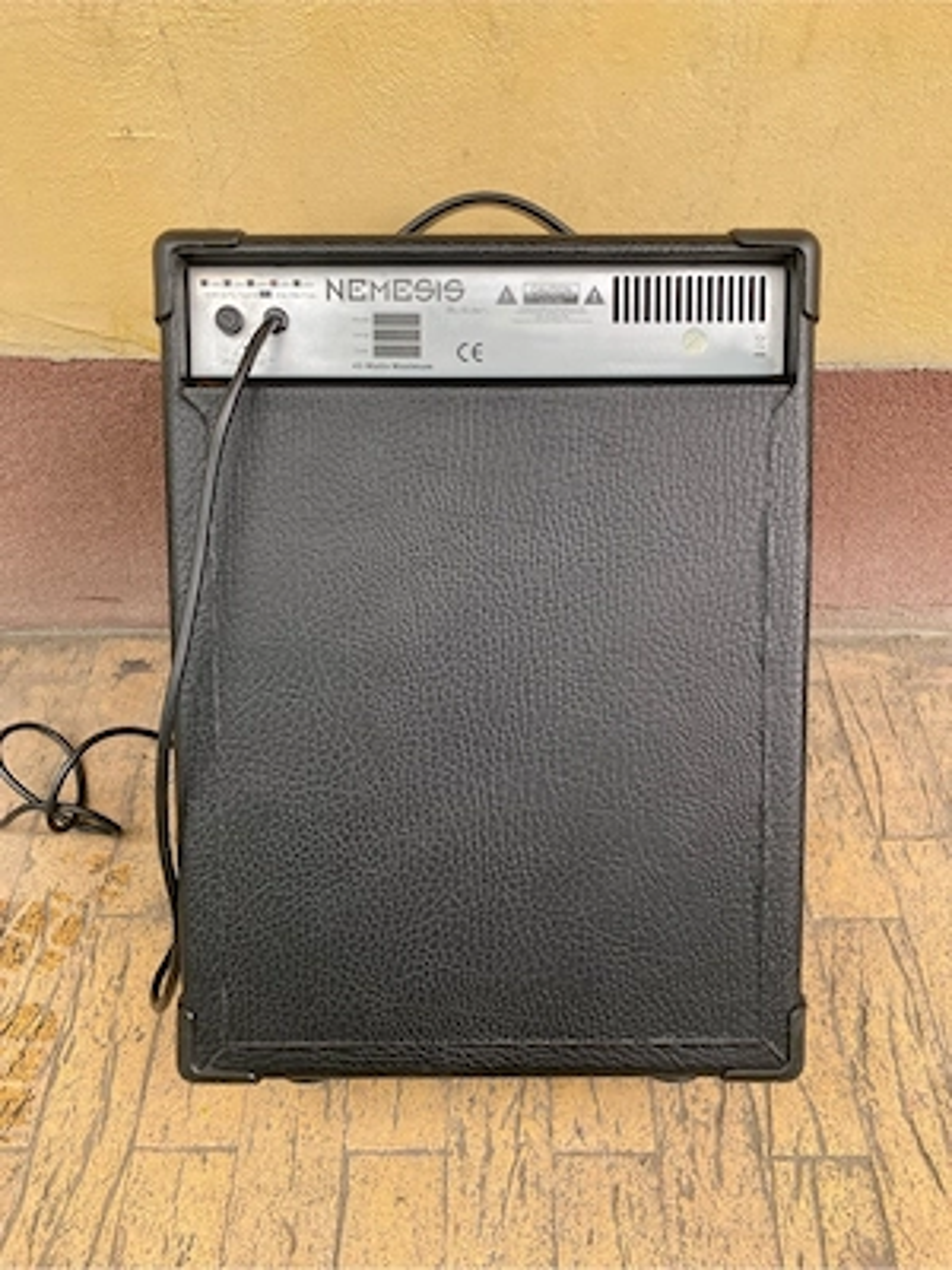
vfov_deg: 67.3
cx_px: 476
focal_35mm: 26
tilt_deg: -46.4
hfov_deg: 53.1
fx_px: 953
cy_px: 635
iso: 40
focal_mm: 4.25
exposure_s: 1/121
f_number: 1.8
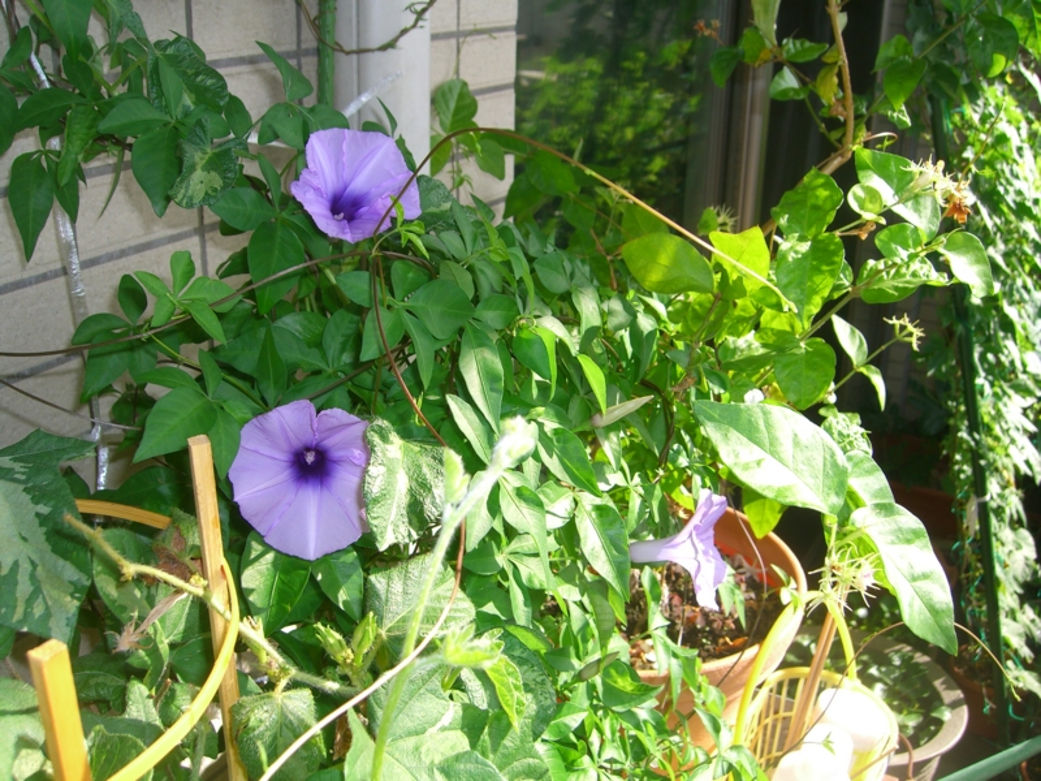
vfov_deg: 37.7
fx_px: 1143
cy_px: 390
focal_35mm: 38
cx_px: 520
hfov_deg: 49.0
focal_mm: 7.9
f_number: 4
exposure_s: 1/250
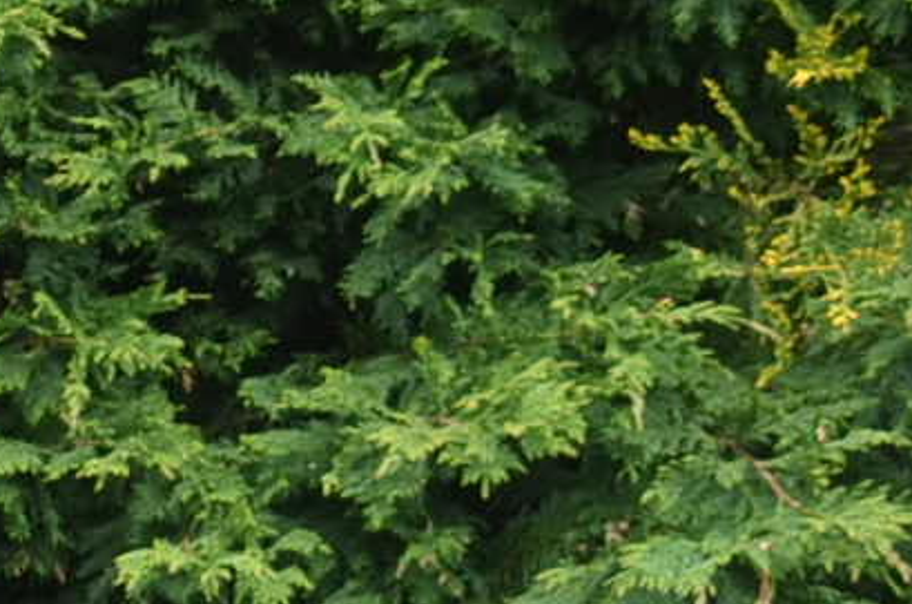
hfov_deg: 8.8
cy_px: 1389
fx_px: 5031
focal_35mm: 199
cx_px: -1637
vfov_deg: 6.6
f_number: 6.3
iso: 200
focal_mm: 22
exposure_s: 1/160
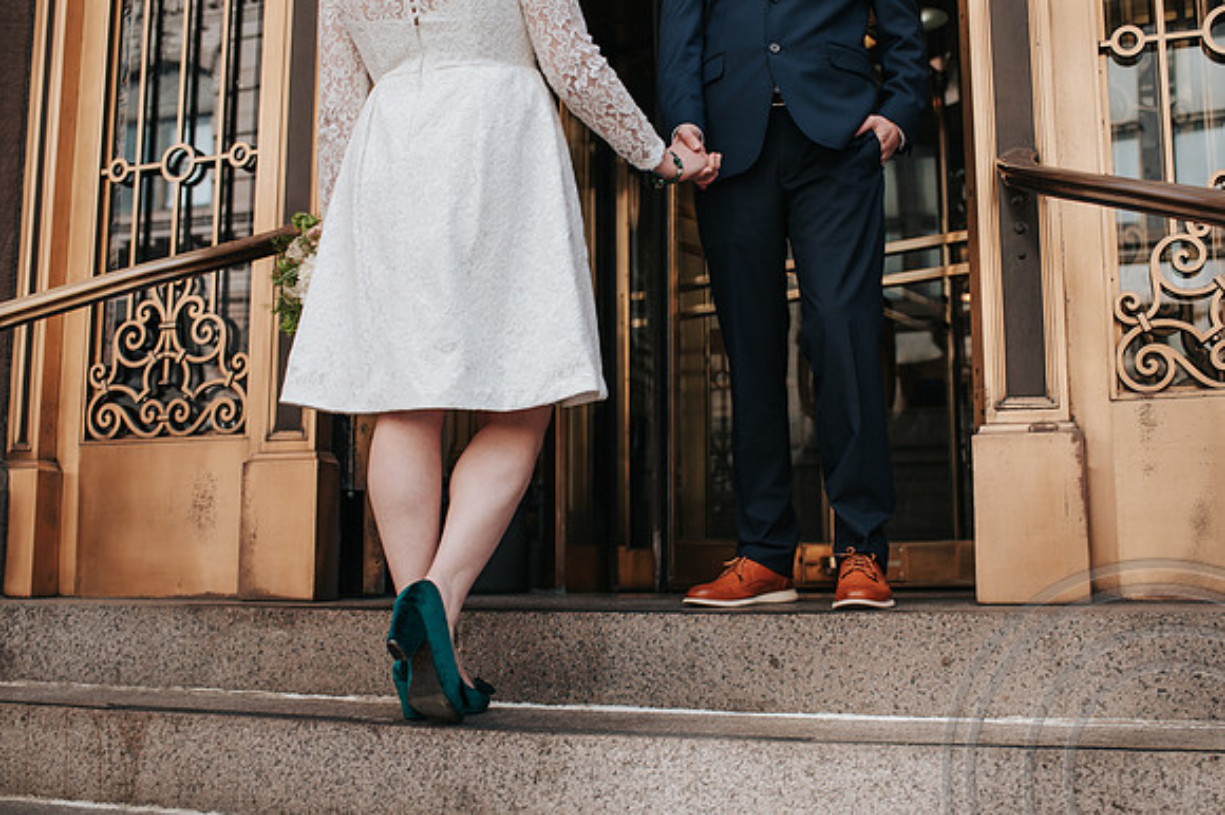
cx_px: 644
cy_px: 407
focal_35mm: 39
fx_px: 1339
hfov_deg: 49.1
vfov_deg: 33.9
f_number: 2.8
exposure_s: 1/320
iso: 100
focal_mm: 35
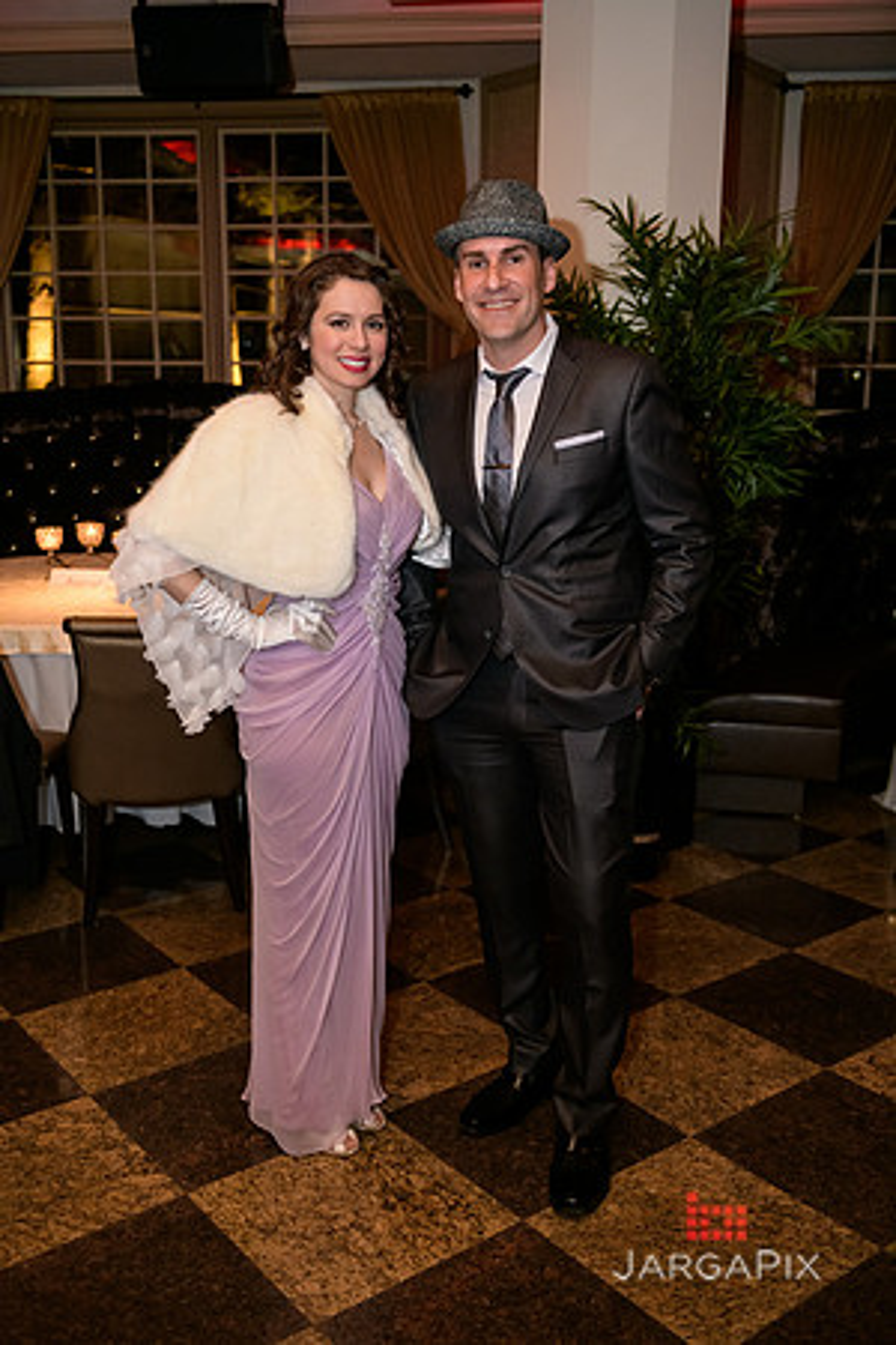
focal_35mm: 35
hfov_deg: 37.9
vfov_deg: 54.4
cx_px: 448
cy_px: 672
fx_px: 1307
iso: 1600
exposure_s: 1/125
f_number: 3.2
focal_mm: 35
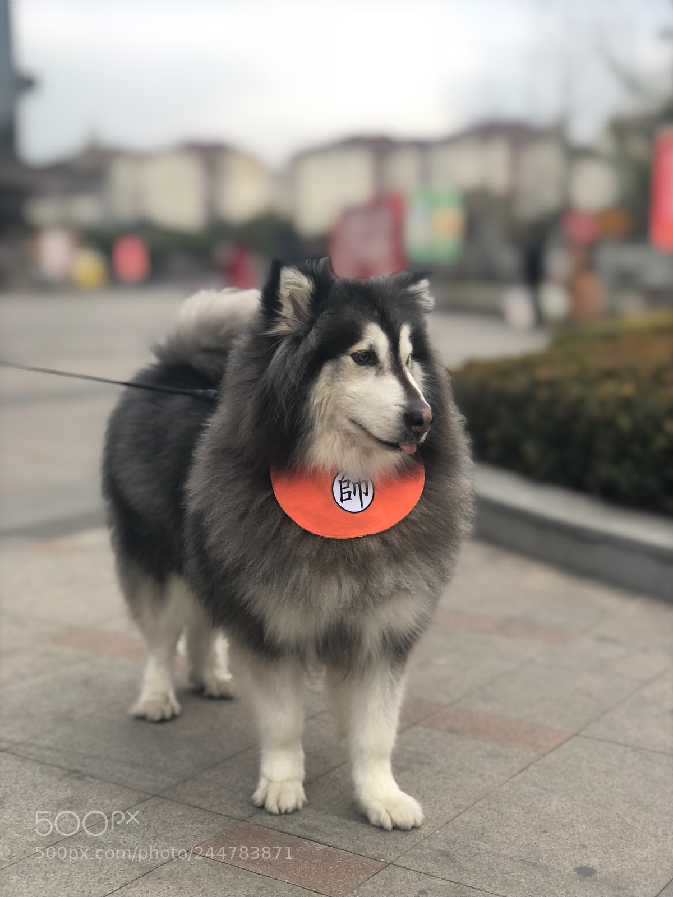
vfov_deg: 36.8
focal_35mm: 52
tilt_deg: -6.9
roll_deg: -0.2
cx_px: 336
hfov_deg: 28.0
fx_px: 1348
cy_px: 448
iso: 25
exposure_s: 1/53
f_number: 2.4
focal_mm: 6
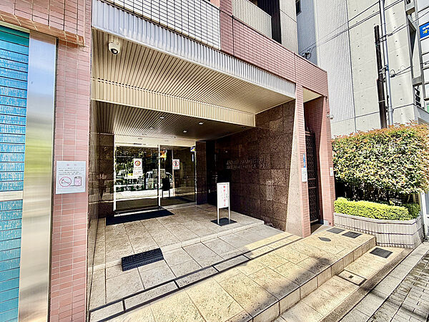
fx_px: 174
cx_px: 214
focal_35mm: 14
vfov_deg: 85.7
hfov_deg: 102.1
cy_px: 161
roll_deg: +2.5
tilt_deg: +4.2
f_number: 2.2
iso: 40
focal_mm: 2.22
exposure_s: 1/554
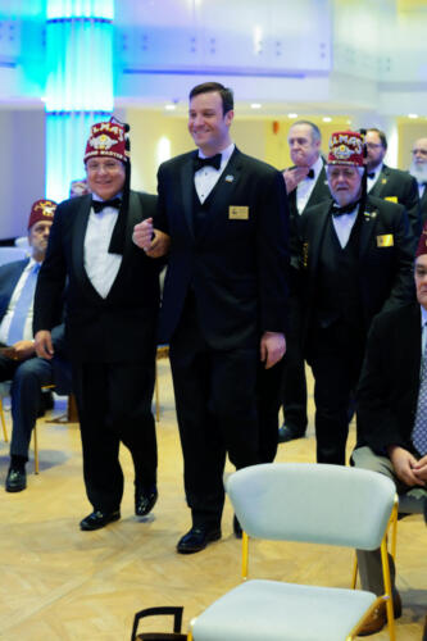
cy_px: 320
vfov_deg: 28.9
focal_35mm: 70
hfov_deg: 19.4
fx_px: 1246
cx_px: 214
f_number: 4
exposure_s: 1/160
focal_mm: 70
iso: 8000
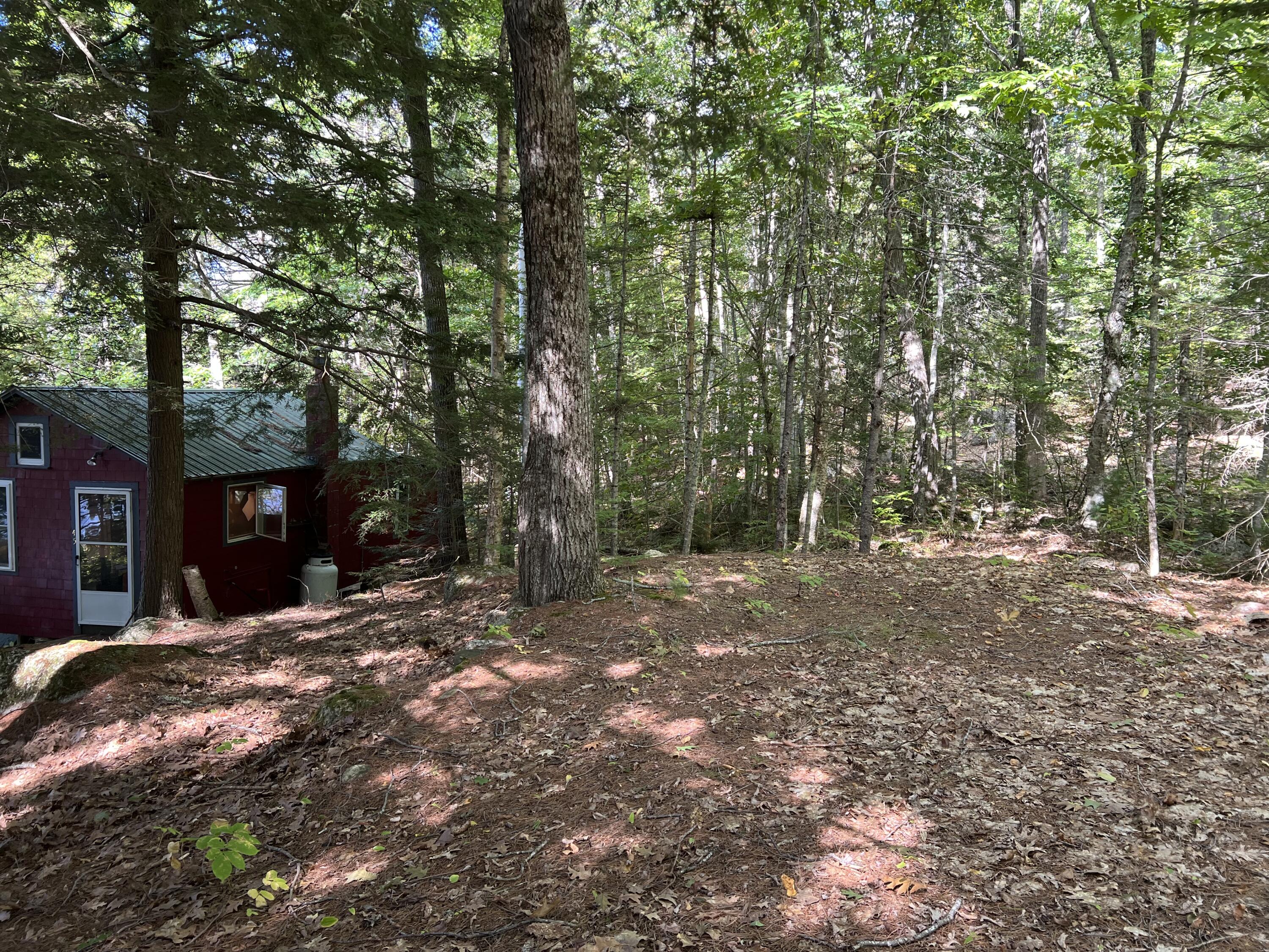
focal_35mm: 26
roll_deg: -1.0
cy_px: 476
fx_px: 953
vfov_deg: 53.1
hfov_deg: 67.3
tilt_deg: -6.4
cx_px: 634
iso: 80
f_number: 1.5
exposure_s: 1/121
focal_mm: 5.7
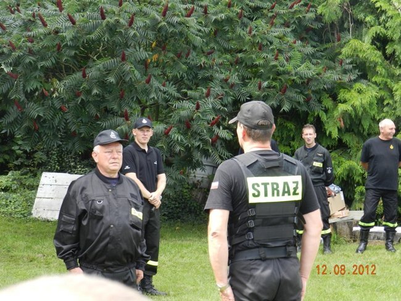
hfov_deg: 19.6
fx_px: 1159
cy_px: 150
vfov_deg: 14.8
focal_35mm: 100
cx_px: 200
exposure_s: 1/125
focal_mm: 17.7
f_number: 4.6
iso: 160
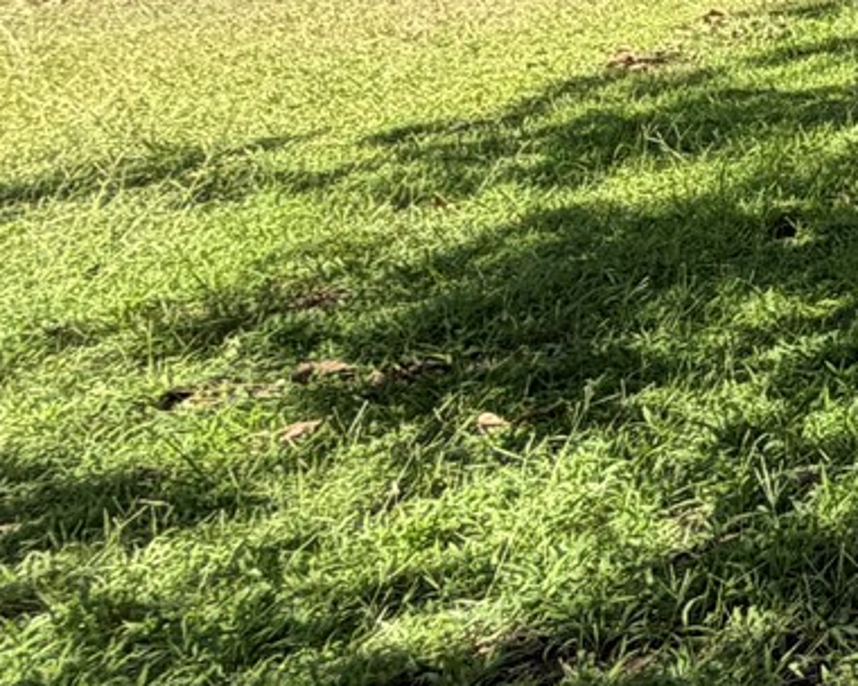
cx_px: 2125
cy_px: -190
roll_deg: -1.4
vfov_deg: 20.4
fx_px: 1752
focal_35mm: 69
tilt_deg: -7.1
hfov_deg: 14.6
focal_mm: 2.22
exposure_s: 1/569
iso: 40
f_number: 2.2
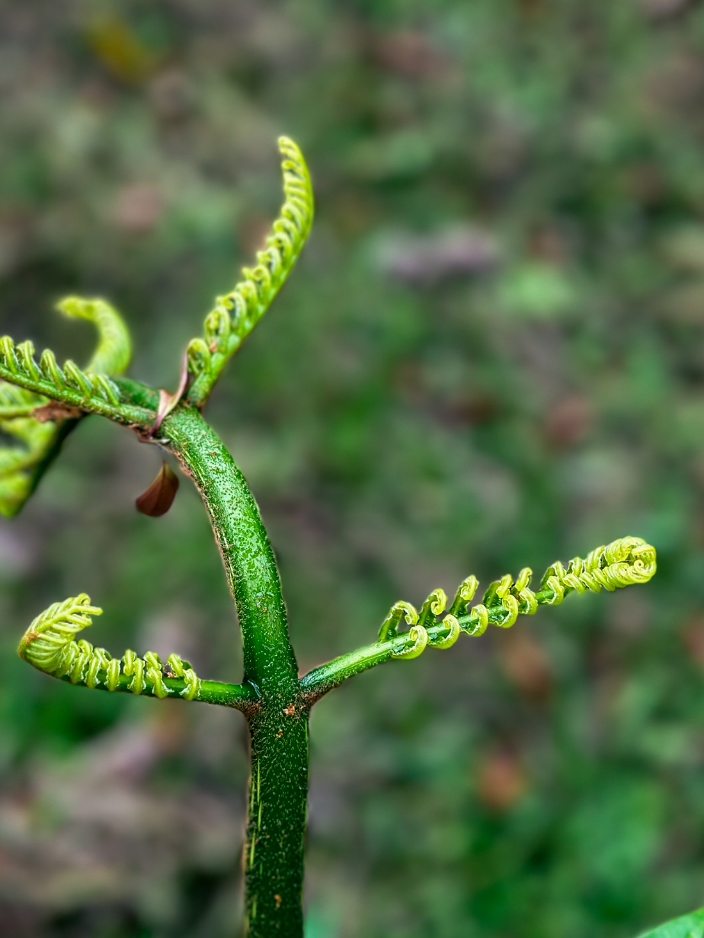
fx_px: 1789
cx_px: 328
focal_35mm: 66
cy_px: 482
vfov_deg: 29.4
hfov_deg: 22.3
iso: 80
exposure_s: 1/500
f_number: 1.8
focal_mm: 6.86
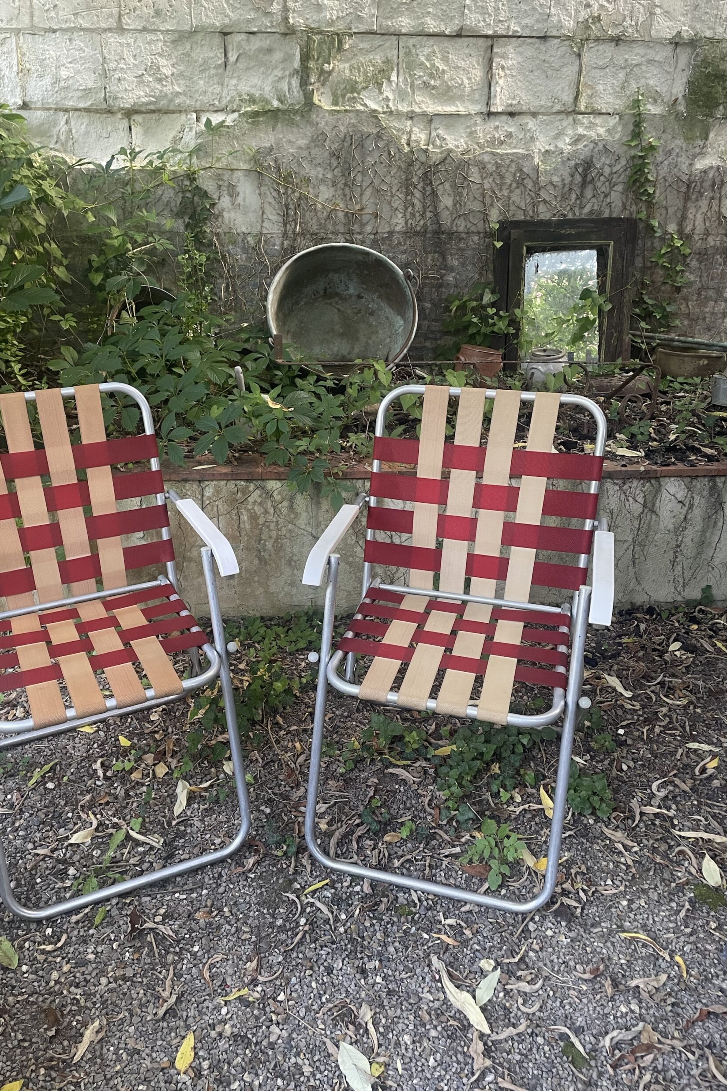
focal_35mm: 28
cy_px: 557
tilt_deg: -23.8
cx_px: 306
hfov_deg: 46.2
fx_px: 848
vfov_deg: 65.5
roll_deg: +0.2
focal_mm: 4.2
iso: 125
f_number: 1.6
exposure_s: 1/89
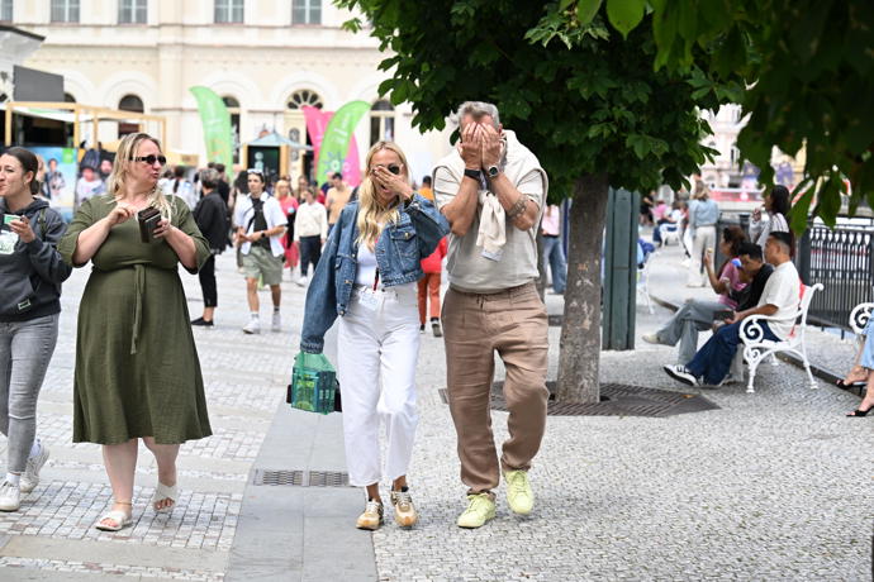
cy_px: 291
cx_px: 437
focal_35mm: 70
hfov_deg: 28.8
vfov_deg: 19.5
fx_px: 1699
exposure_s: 1/4000
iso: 1250
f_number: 4
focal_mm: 70
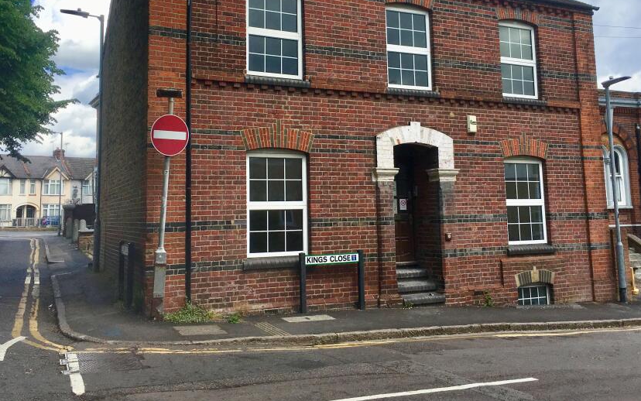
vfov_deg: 33.2
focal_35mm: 38
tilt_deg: +8.9
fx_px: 664
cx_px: 321
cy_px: 125
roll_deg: +1.9
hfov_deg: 51.5
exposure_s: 1/1282
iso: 25
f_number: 2.2
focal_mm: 4.15
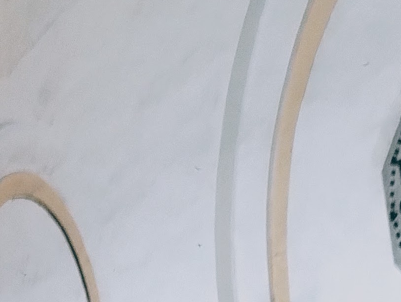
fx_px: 1613
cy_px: 230
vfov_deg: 10.7
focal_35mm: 139
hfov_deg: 12.4
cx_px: -411
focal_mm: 4.27
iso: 309
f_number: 1.8
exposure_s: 1/33
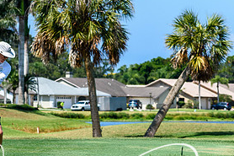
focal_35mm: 376
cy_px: 111
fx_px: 2442
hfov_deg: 5.5
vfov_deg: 3.7
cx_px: 79
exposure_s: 1/800
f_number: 7.1
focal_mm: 120
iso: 200
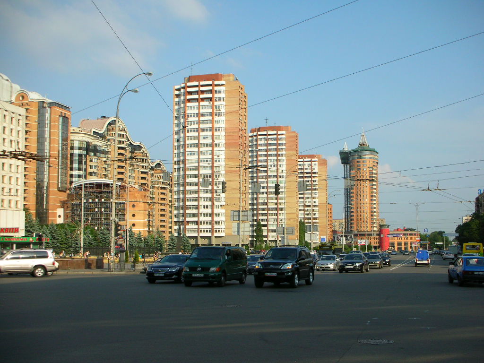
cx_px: 242
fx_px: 643
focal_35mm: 46
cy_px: 182
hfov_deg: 41.2
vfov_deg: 31.5
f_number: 9.9
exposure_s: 1/94.4
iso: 50
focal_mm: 7.7
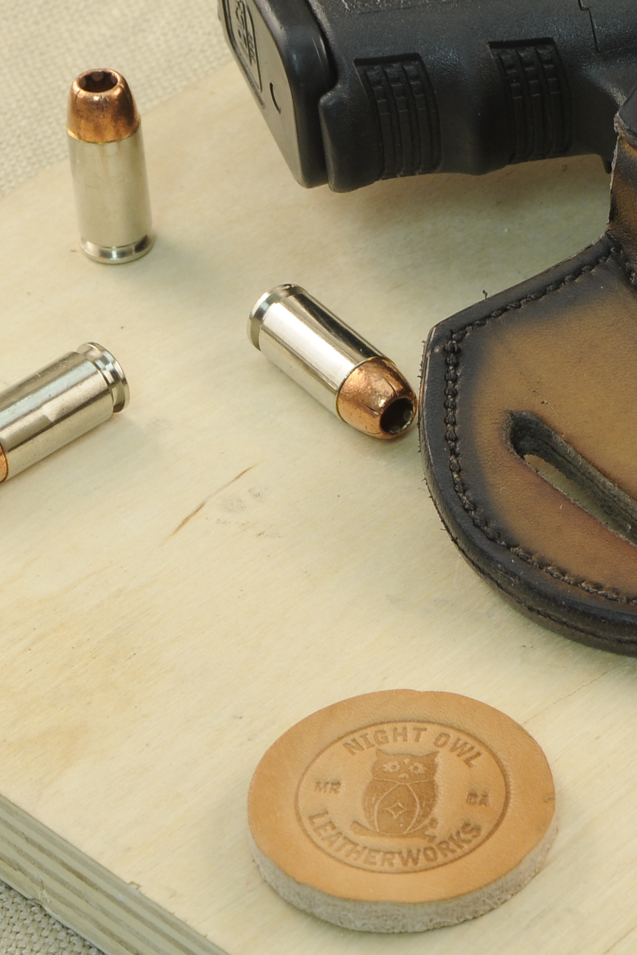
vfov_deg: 12.3
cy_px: 291
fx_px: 4433
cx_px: 604
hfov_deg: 8.2
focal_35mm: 167
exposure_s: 1/3
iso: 200
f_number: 11
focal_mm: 48
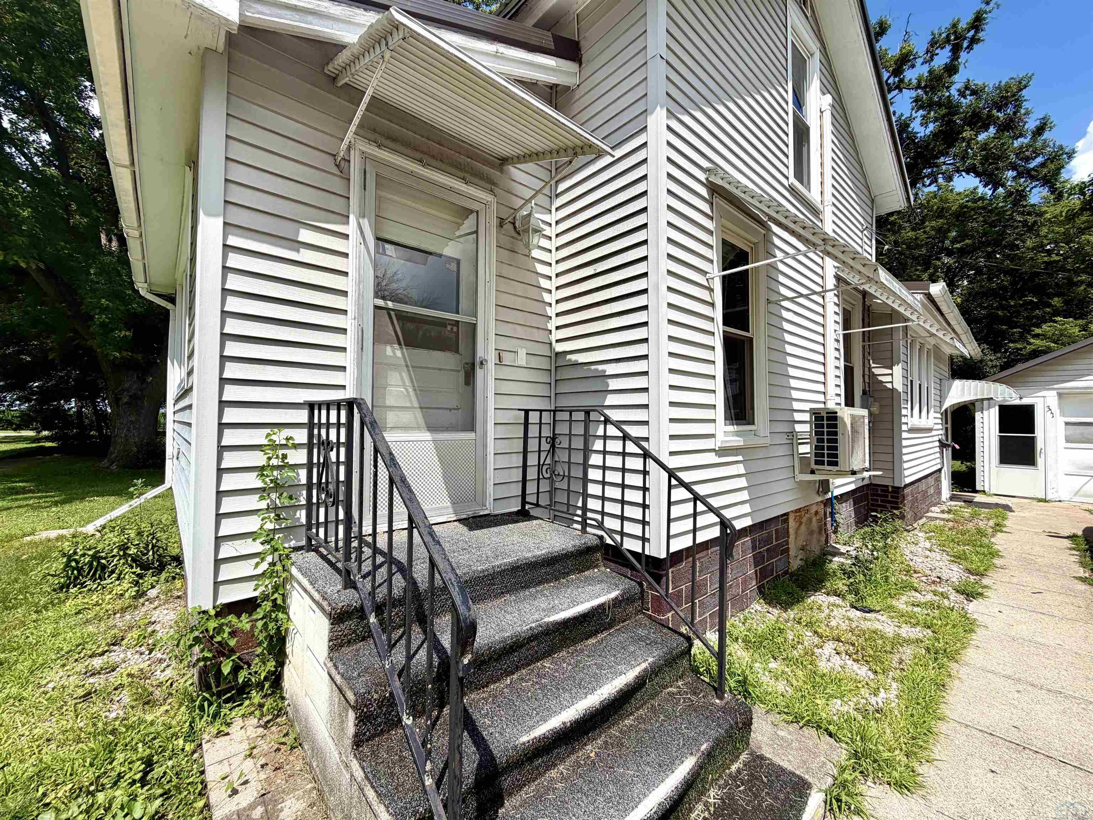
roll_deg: +0.0
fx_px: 442
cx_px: 546
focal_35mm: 14
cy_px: 410
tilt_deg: +2.0
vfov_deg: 85.7
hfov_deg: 102.1
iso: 20
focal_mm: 2.22
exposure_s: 1/985
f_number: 2.2
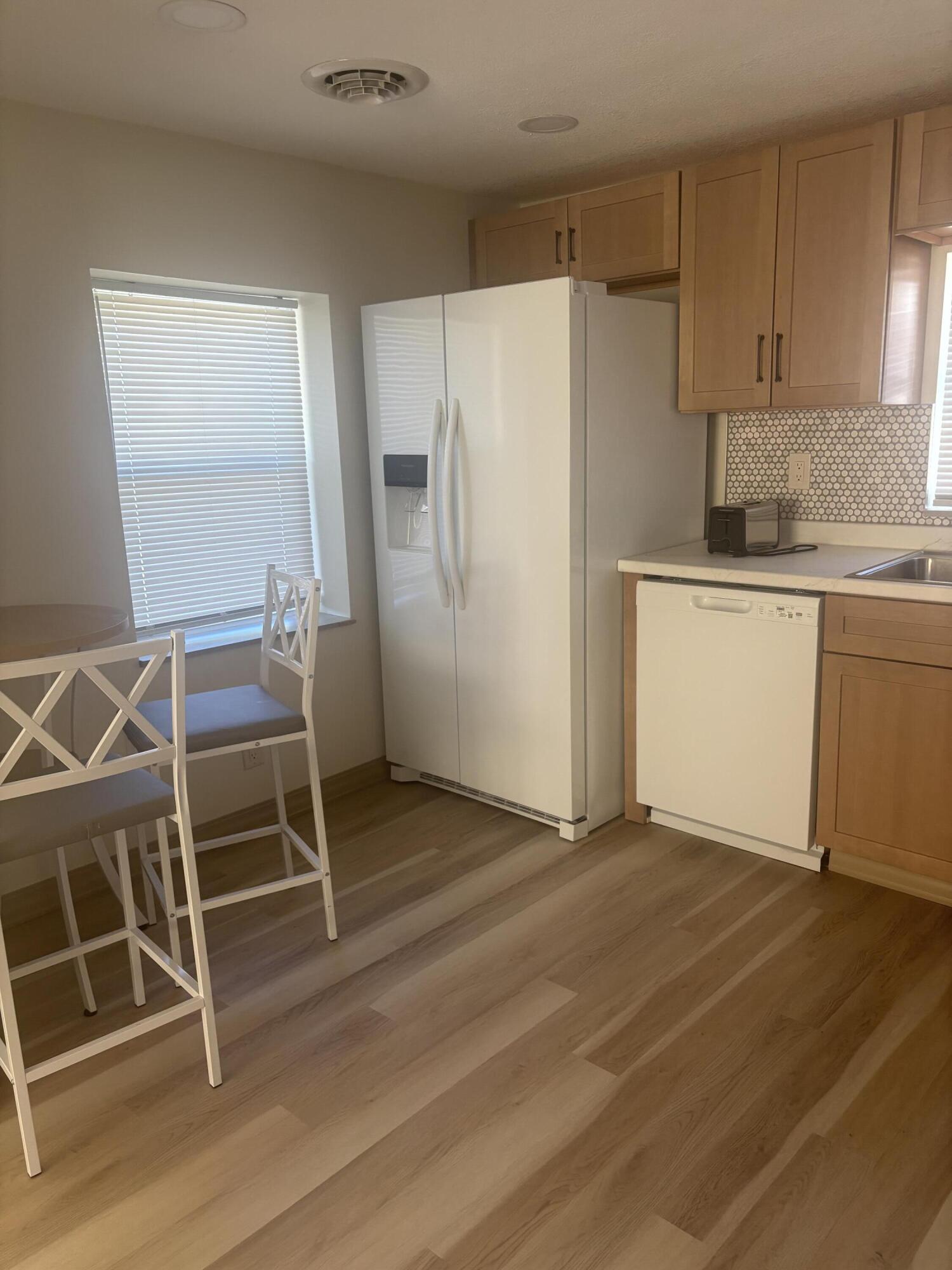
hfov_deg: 53.1
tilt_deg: -11.5
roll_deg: +1.9
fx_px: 953
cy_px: 635
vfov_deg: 67.3
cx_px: 476
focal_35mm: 26
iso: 125
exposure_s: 1/105
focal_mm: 5.96
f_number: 1.6
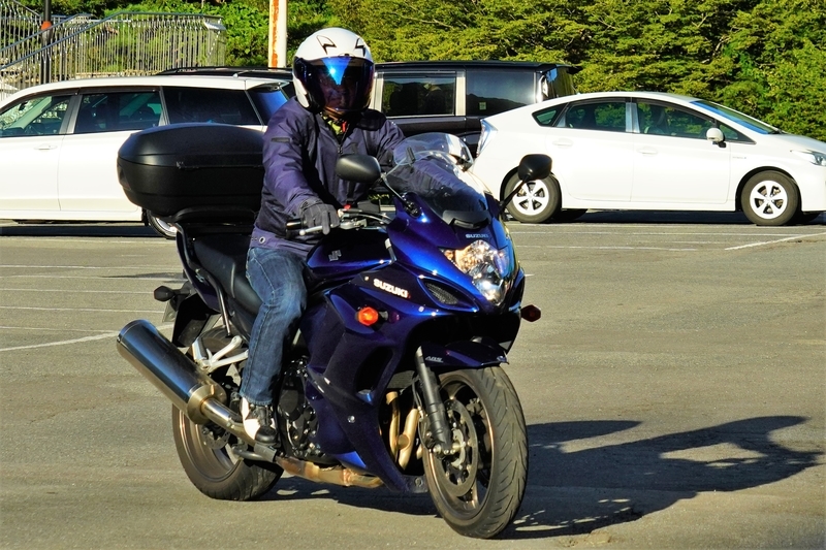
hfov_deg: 27.7
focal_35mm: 73
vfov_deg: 18.7
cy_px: 275
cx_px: 413
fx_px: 1674
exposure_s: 1/400
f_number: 8
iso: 400
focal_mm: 73
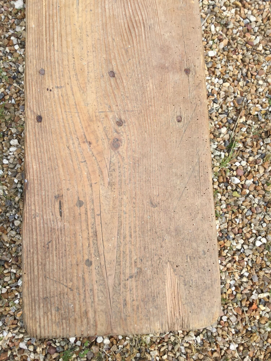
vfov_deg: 58.4
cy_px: 180
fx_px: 324
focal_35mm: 31
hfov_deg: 45.4
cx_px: 136
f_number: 2.4
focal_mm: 3.3
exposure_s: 1/384
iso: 25
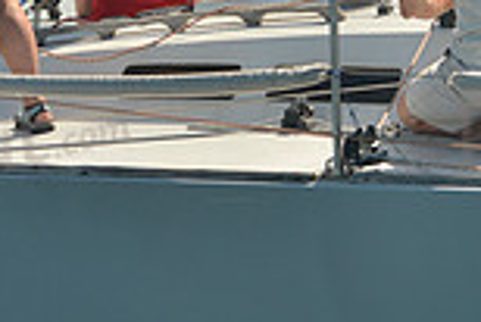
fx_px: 4520
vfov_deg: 4.1
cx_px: 294
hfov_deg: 6.1
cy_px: -33
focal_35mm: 338
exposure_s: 1/800
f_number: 5.6
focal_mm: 90
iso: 200
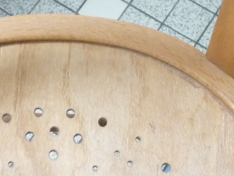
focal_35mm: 137
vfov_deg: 10.3
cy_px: -129
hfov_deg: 14.4
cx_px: 62
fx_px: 926
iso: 400
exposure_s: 1/25
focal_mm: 5.5
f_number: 2.8
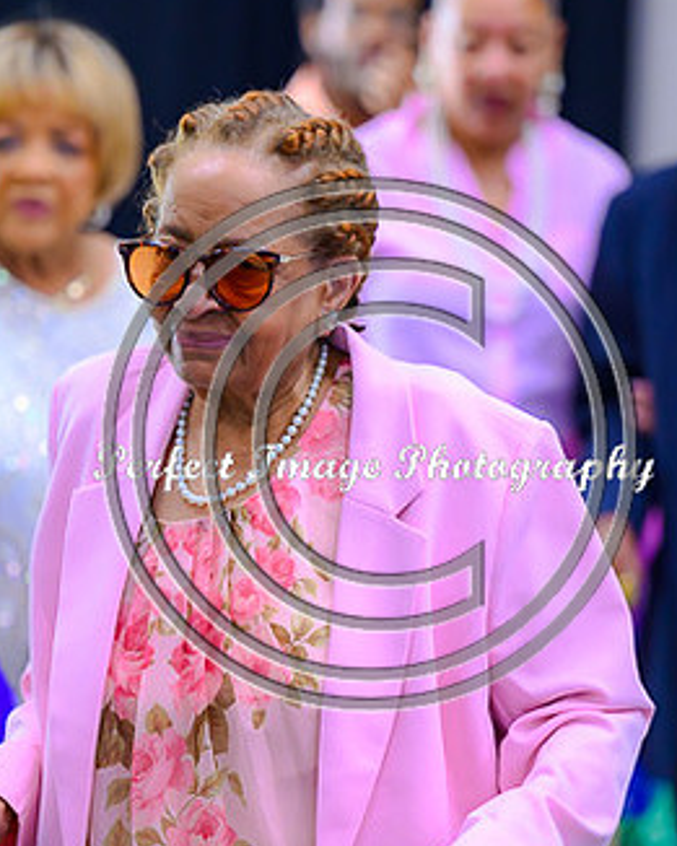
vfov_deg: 9.2
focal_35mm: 209
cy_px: 463
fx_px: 5232
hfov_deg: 7.4
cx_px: 368
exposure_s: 1/125
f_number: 2.8
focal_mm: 125
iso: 1800
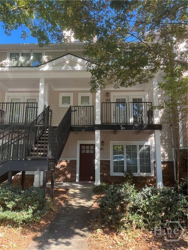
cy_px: 125
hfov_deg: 53.0
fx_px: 188
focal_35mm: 26
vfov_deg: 67.3
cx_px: 94
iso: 50
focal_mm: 5.1
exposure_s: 1/352
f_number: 1.6
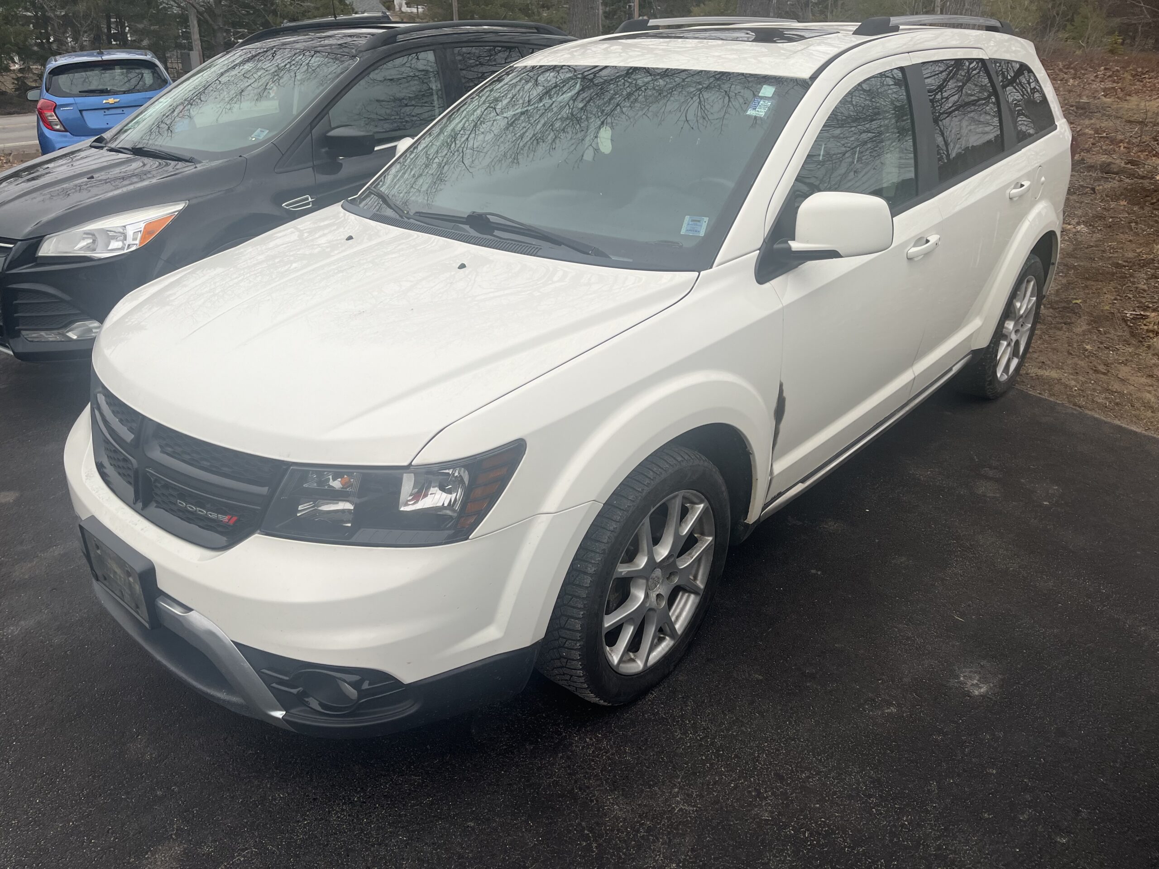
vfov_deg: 53.1
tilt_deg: -24.0
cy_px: 434
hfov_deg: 67.3
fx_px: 871
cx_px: 580
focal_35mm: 26
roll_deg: -0.8
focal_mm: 5.1
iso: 50
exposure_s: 1/642
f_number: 1.6
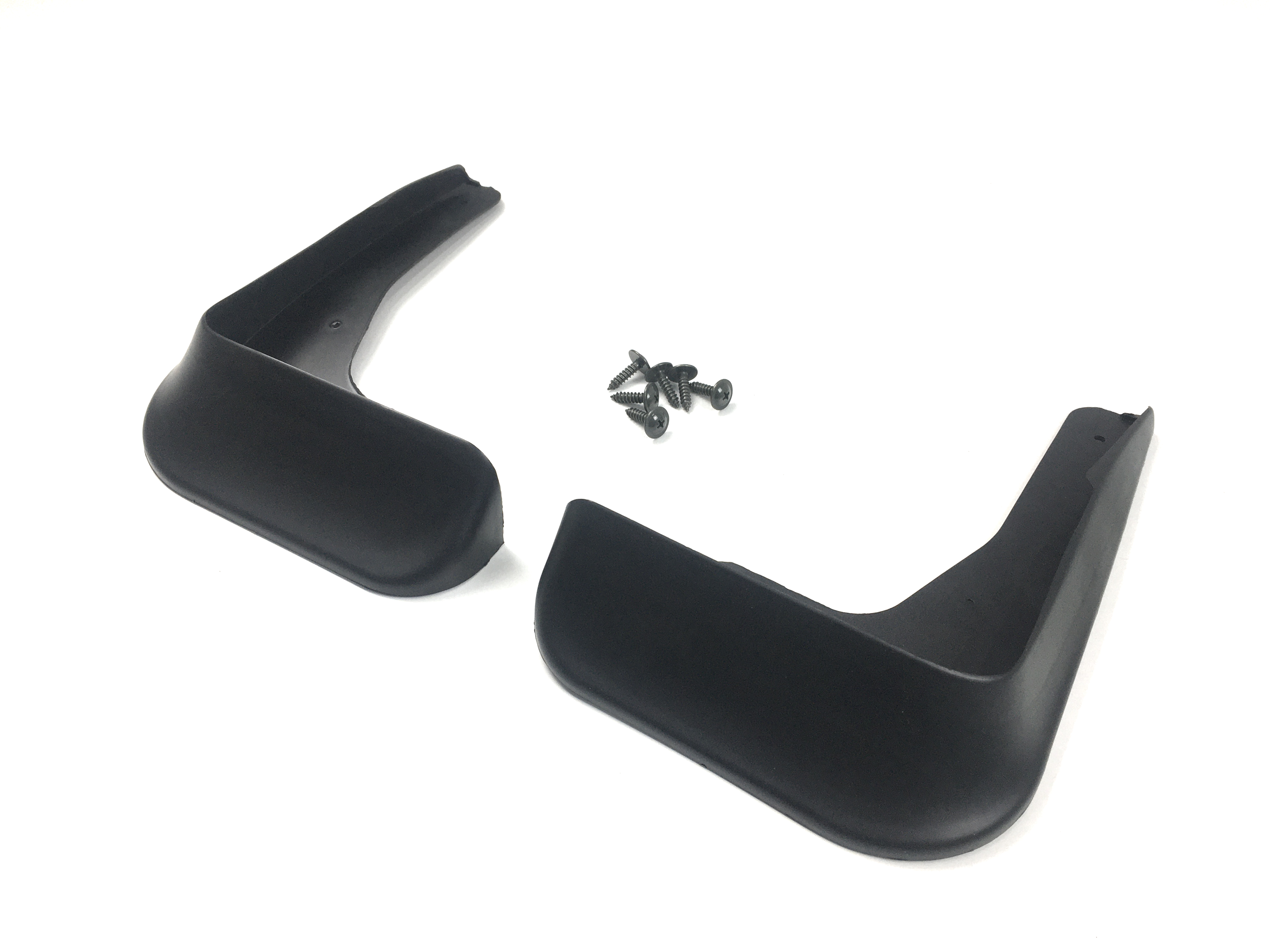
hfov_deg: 61.7
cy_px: 476
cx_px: 635
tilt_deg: -45.6
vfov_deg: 48.2
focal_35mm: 29
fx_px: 1064
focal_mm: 4.15
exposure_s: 1/100
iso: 32
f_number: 2.2
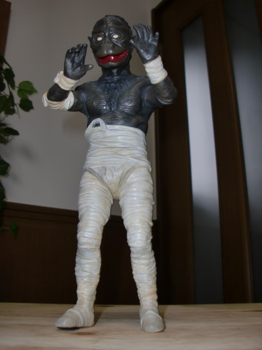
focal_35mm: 36
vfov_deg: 51.4
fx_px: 363
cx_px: 131
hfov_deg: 39.7
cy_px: 175
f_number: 2.8
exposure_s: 1/50
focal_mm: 6.3
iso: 64
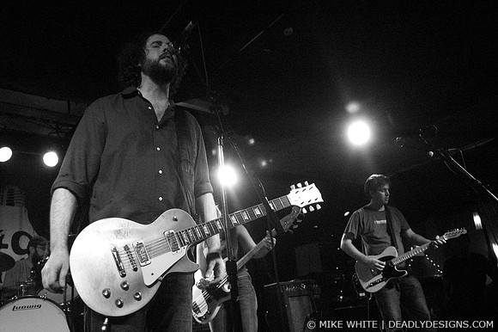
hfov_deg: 62.0
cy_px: 166
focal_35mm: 30
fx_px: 415
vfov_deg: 43.6
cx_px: 249
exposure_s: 1/50
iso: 1600
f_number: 2.8
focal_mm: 20
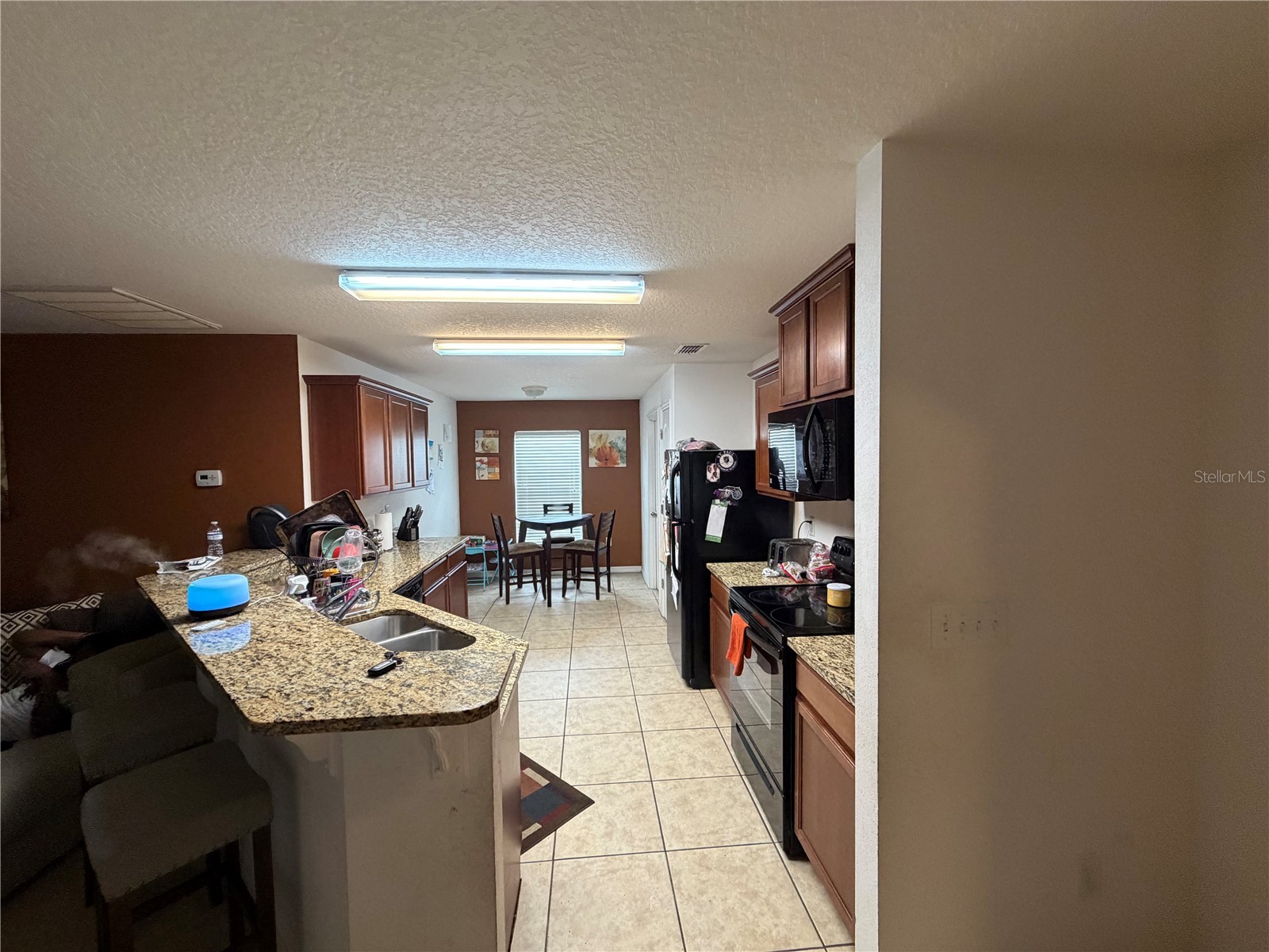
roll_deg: +0.5
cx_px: 634
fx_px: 513
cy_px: 476
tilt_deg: -2.7
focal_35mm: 14
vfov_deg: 85.7
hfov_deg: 102.1
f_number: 2.2
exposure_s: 1/60
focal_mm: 2.22
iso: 320
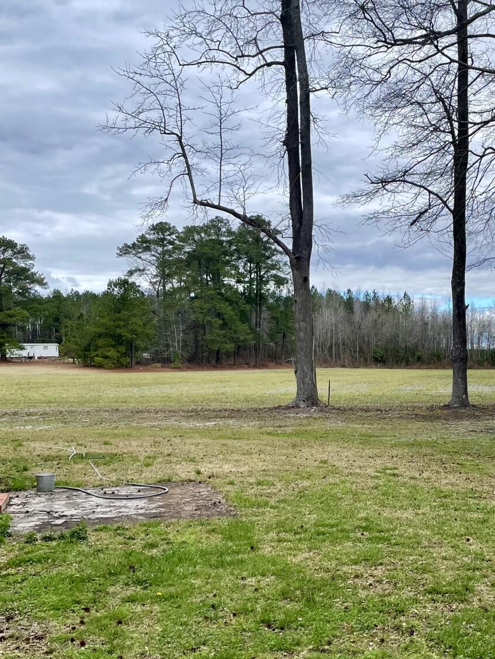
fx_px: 877
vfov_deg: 40.8
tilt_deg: -2.4
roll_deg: +1.8
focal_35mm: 46
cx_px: 406
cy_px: 427
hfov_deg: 30.6
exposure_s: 1/1667
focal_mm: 4.2
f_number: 1.6
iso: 32
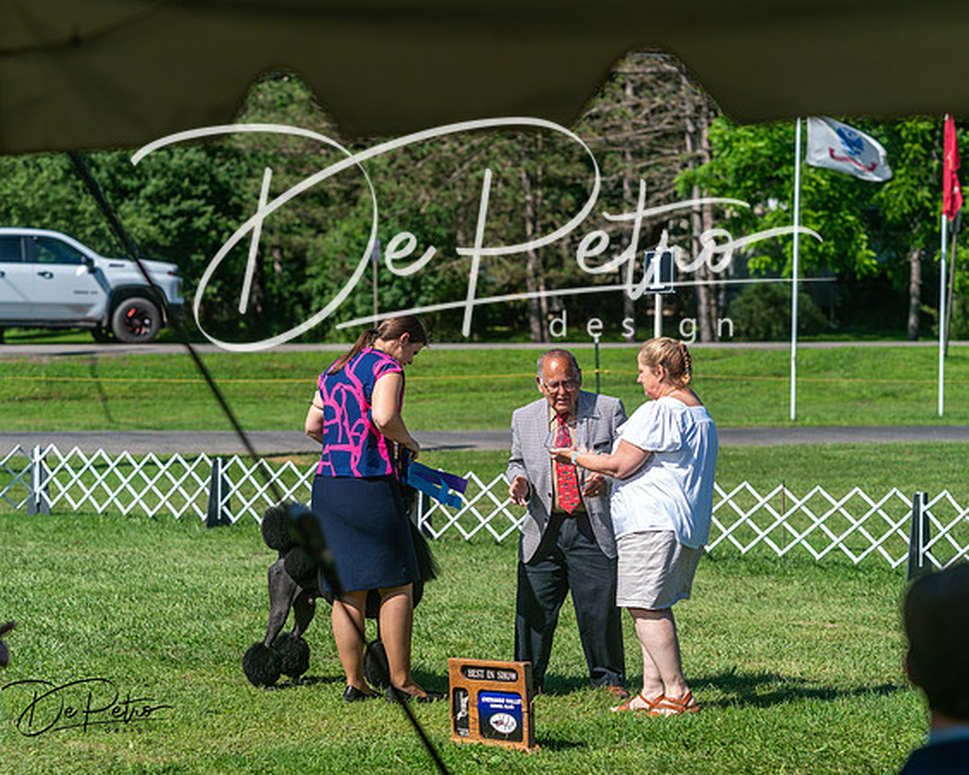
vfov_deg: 13.8
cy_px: 388
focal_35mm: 111
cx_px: 484
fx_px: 3196
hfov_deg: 17.2
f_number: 4
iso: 80
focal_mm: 99
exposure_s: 1/1000
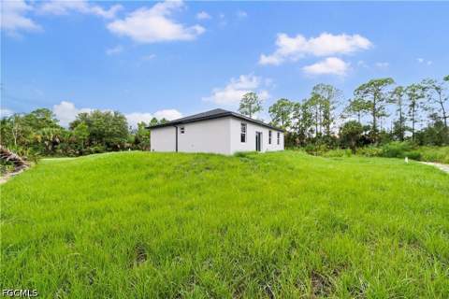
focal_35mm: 12
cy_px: 150
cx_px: 224
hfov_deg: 112.6
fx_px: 150
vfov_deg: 90.0
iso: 200
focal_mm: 12
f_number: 9
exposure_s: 1/50
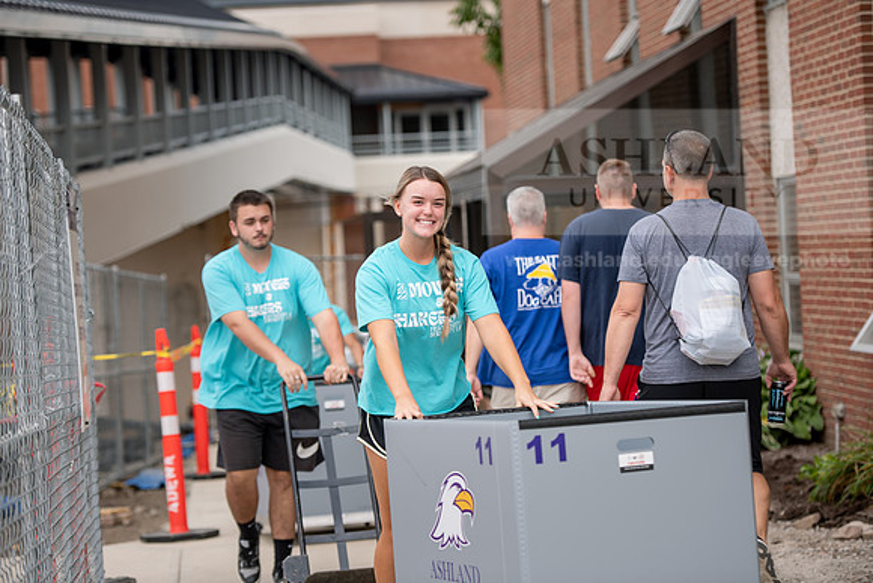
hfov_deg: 20.0
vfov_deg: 13.4
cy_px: 292
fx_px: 2474
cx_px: 436
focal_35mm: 102
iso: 80
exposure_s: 1/250
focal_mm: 102
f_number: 3.2
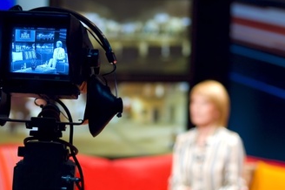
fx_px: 1076
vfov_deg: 10.1
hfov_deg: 15.1
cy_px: 120
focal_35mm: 136
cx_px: 134
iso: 400
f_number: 4
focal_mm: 70
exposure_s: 1/50
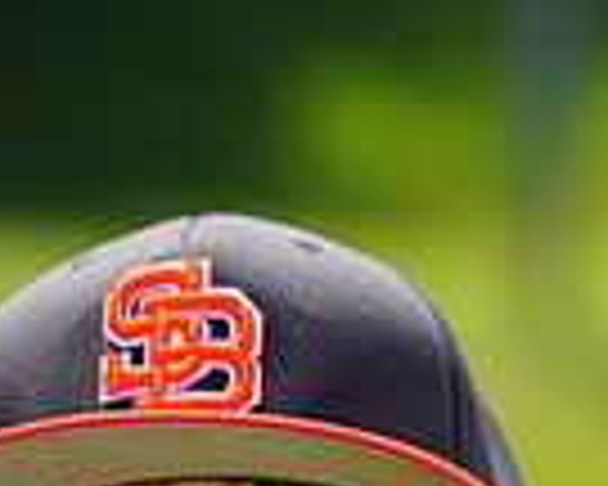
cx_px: 115
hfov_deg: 1.8
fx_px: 19596
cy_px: 1228
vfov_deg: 1.4
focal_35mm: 1089
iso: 100
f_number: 8
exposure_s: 1/250
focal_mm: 271
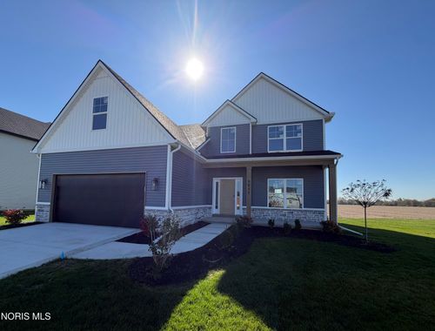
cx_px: 218
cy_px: 166
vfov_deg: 86.2
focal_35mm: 14
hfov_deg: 101.8
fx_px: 177
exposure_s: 1/770
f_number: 2.2
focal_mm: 2.22
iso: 32
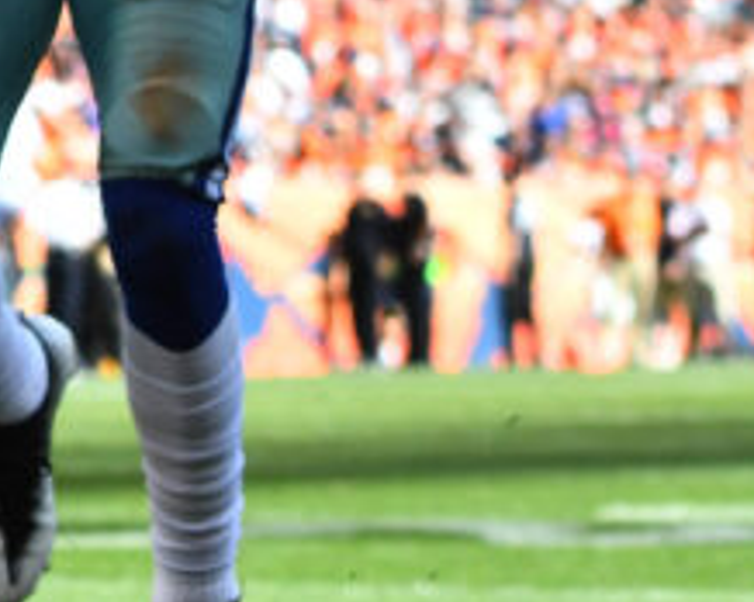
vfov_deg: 3.3
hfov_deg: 4.2
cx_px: -502
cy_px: -576
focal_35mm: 463
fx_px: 10323
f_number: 4
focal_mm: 70
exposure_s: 1/3200
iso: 800
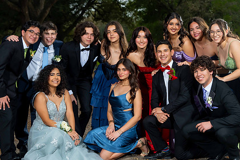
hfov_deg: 29.6
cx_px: 129
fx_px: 453
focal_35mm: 68
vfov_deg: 20.0
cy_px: 92
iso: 200
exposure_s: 1/200
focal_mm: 49
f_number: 3.2
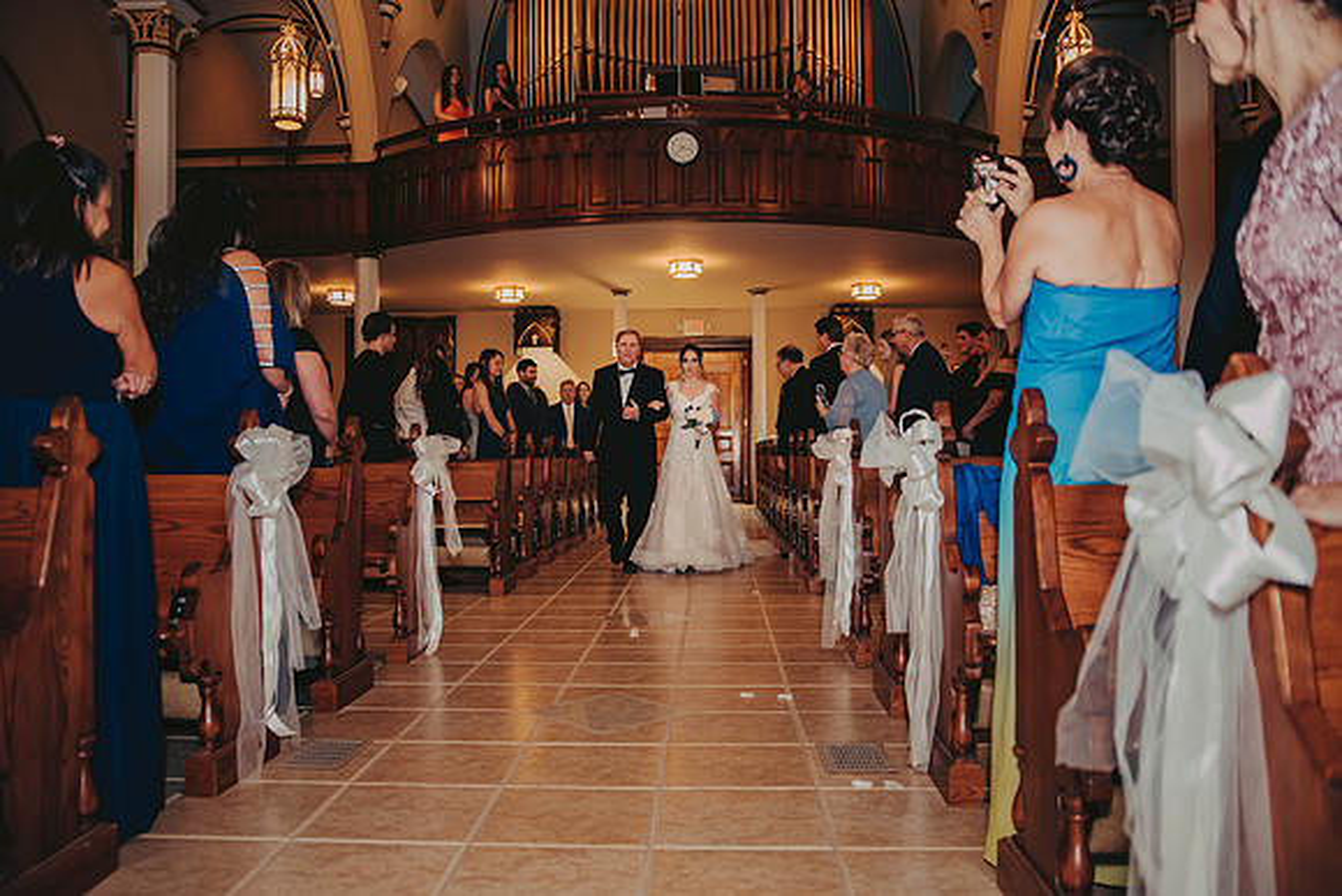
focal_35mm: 28
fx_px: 1055
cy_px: 448
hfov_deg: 64.9
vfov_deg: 46.0
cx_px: 671
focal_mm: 28
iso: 800
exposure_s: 1/100
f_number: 2.8
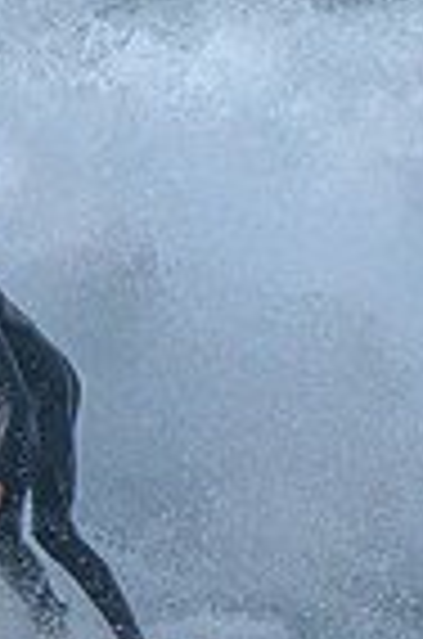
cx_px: 4
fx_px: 39954
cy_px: 480
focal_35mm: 2256
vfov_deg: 0.9
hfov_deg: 0.6
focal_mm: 400
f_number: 9
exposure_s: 1/2000
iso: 500
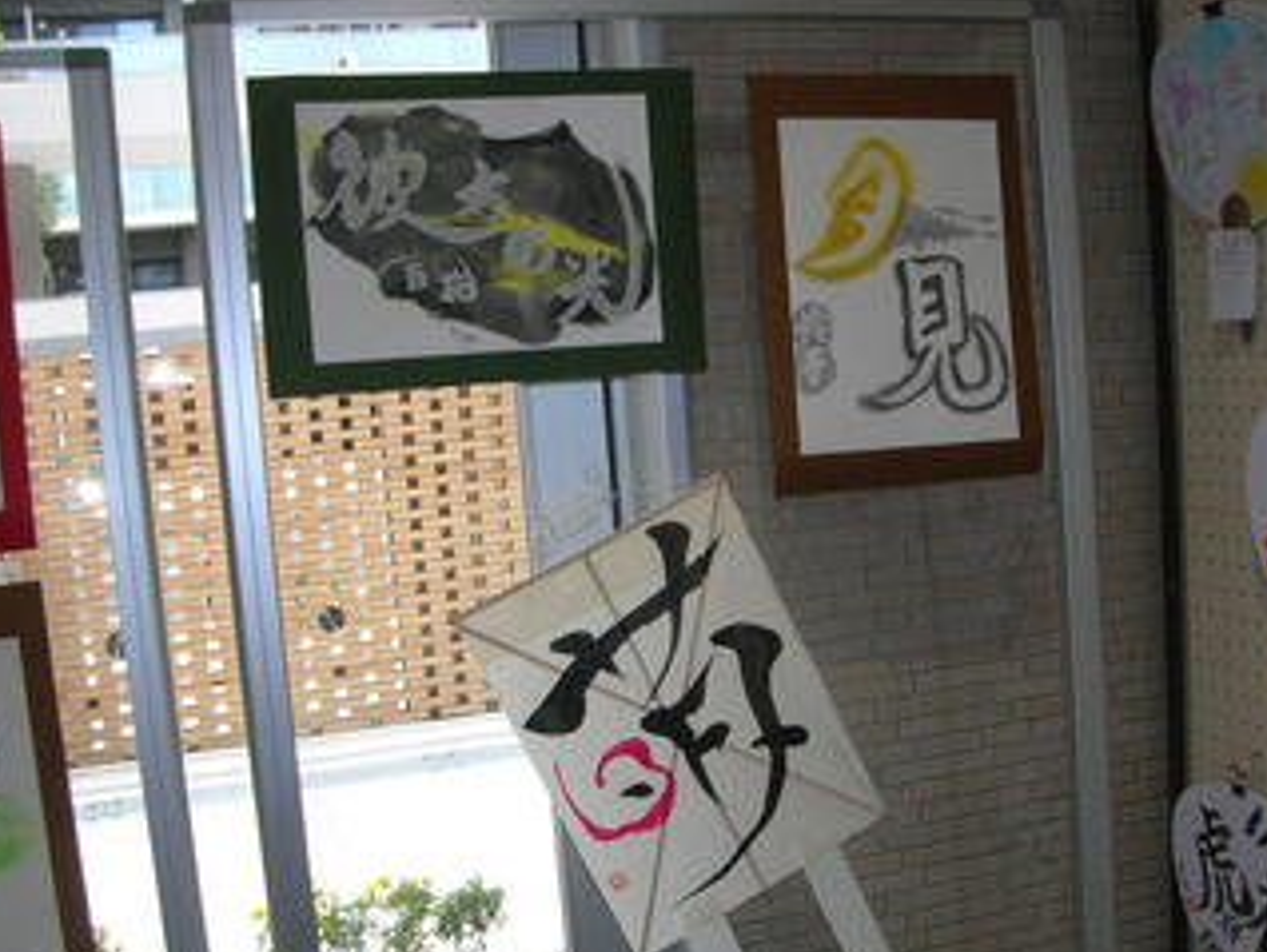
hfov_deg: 42.7
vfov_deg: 32.8
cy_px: 558
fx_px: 1612
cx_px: 773
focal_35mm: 44
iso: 50
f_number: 2.8
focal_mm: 5.8
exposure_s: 1/30
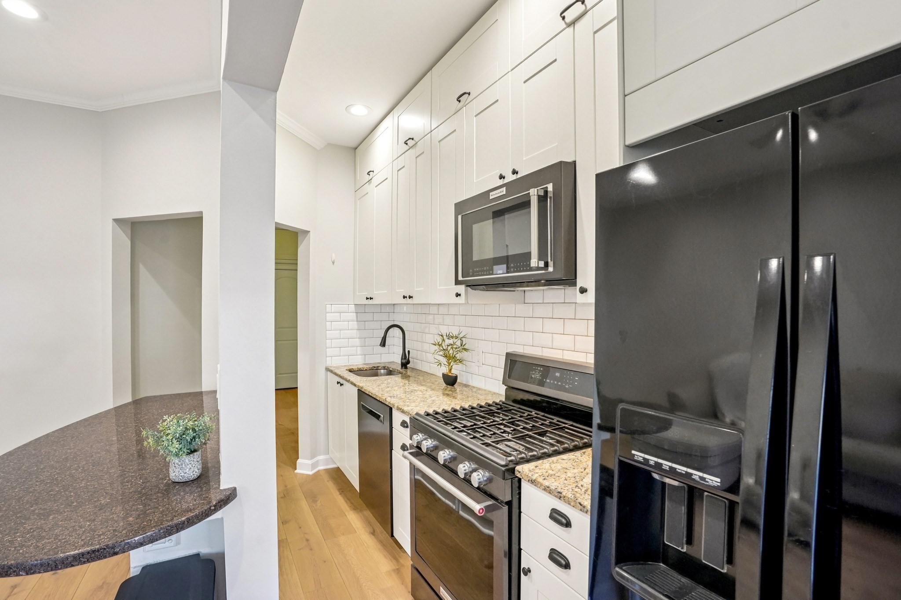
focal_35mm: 16
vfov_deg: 73.7
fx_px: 400
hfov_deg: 96.7
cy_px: 300
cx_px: 450
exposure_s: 1/30
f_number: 8
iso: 1600
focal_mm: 16
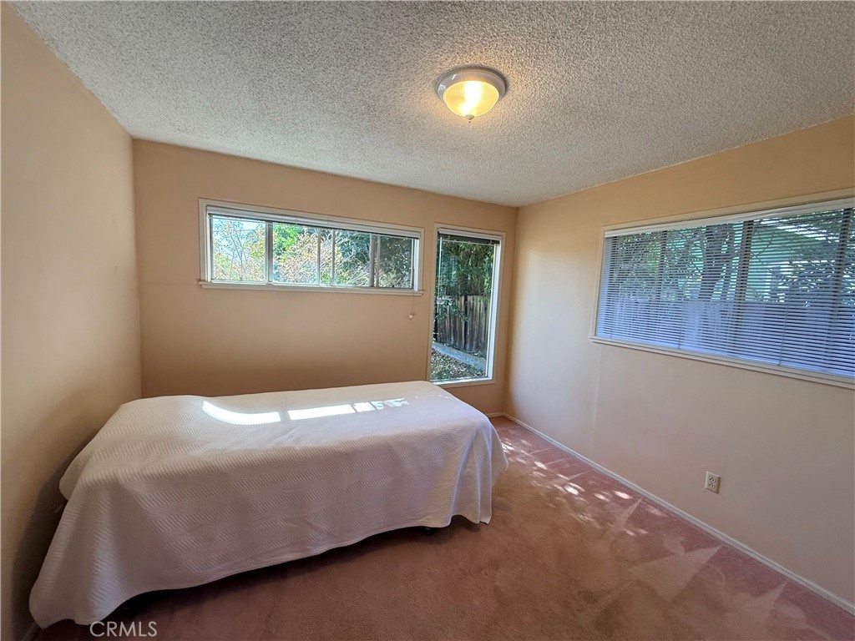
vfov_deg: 85.7
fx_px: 346
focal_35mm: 14
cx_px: 428
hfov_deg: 102.1
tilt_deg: -5.2
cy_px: 320
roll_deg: -3.4
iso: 80
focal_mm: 2.22
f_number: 2.2
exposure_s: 1/120
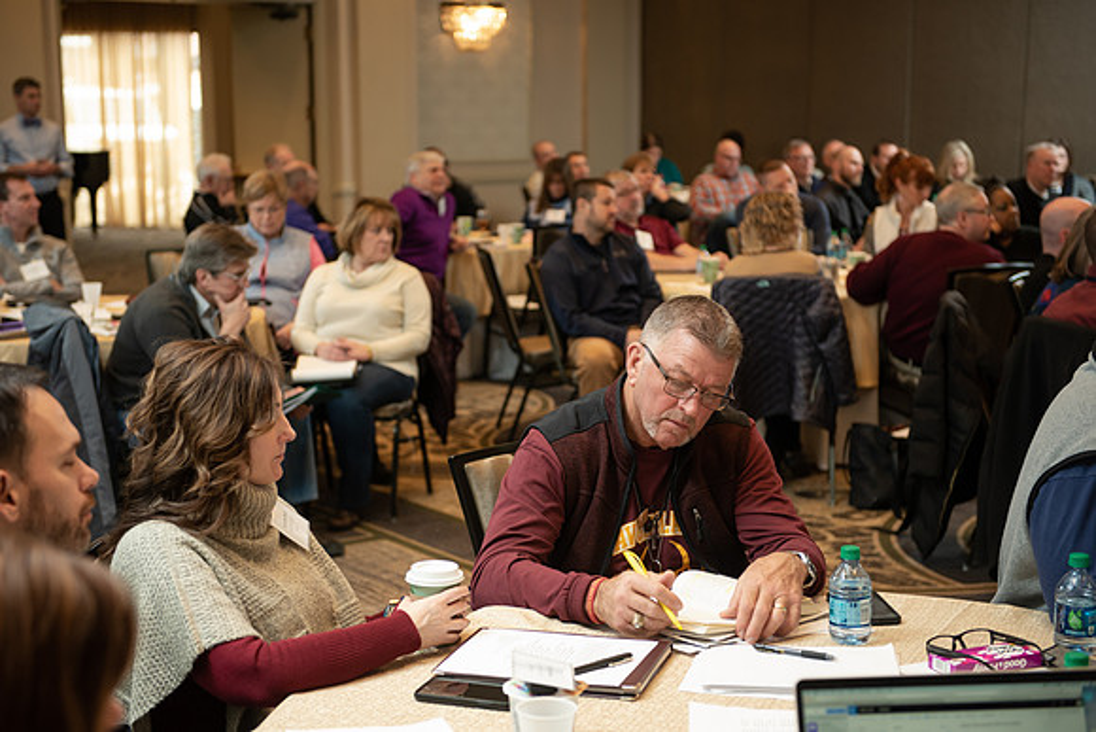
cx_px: 548
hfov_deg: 34.5
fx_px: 1766
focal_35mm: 58
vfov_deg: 23.4
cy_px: 366
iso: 1000
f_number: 3.5
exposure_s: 1/80
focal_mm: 58
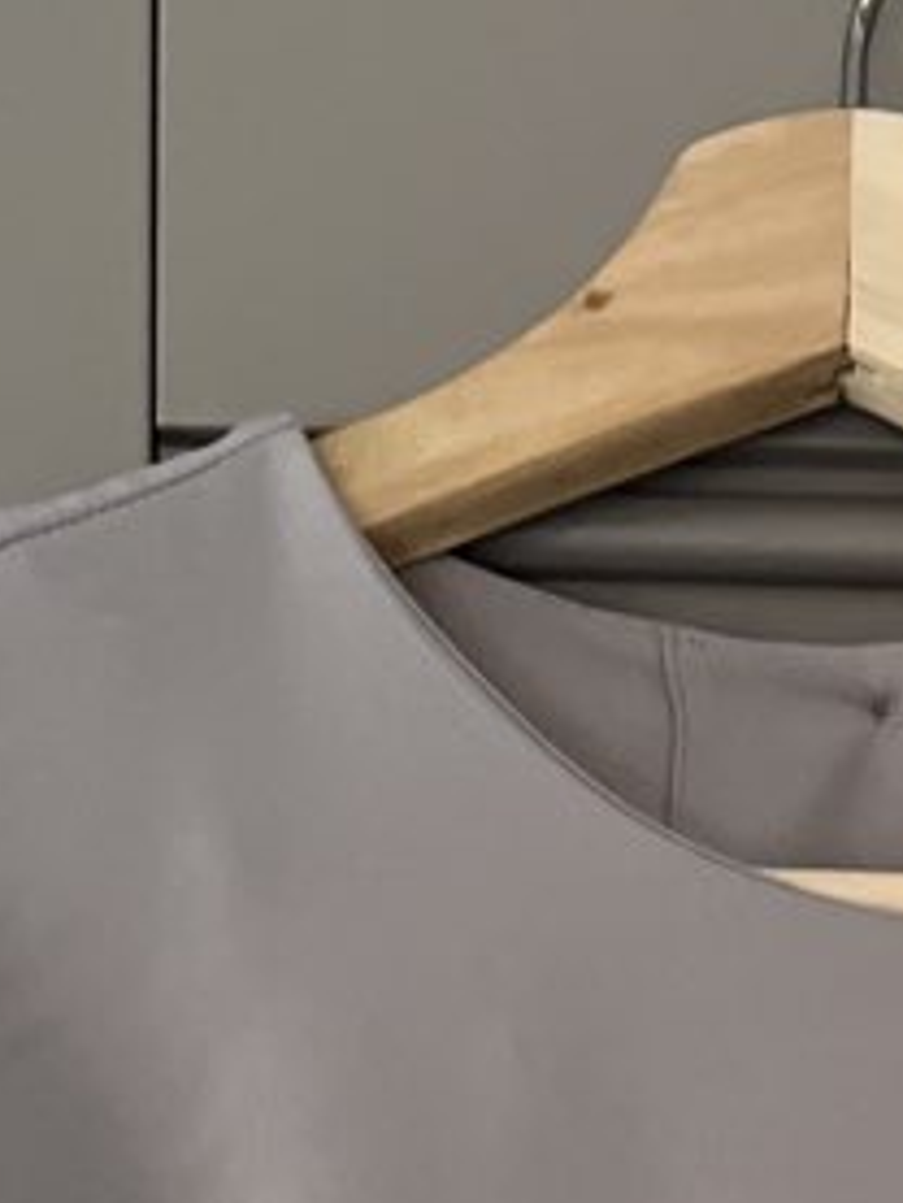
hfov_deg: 12.1
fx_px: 4240
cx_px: 727
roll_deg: -1.2
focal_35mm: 122
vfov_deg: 12.8
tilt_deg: -1.0
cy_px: 2806
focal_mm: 5.7
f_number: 1.5
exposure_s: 1/33
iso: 400
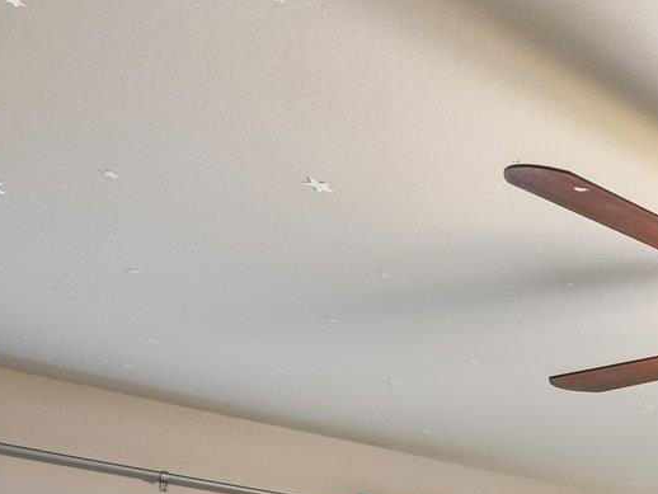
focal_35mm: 57
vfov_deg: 20.0
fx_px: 1084
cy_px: 845
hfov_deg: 22.4
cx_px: 1145
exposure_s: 1/10
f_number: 6.7
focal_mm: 15
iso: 400
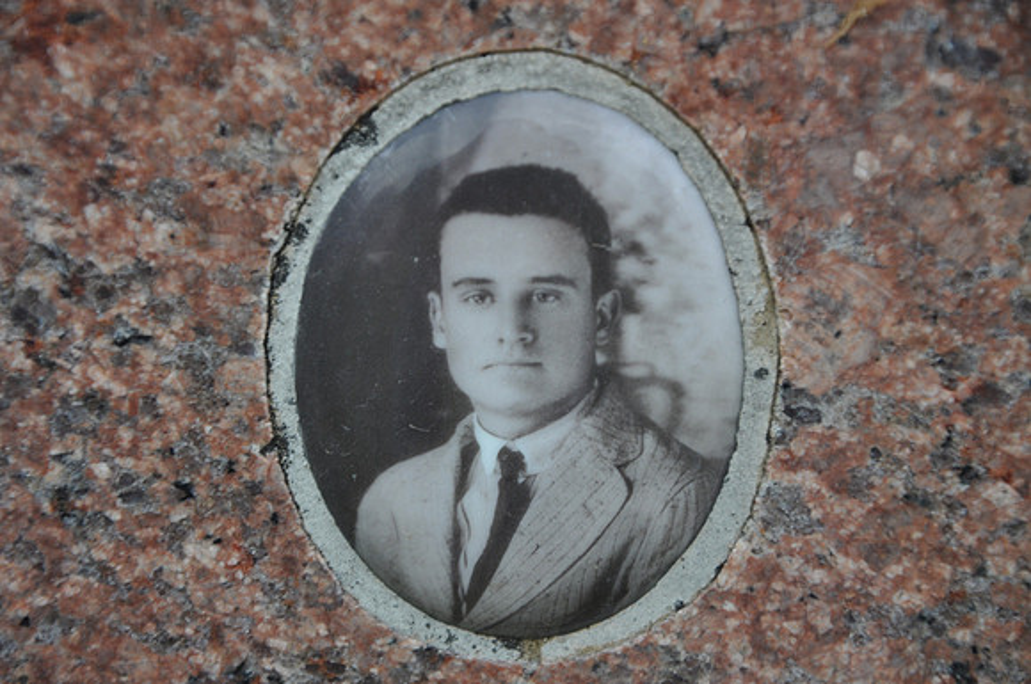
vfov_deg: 9.9
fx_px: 3947
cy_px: 342
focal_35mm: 138
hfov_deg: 14.9
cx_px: 516
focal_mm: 92
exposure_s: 1/250
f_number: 5.6
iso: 500
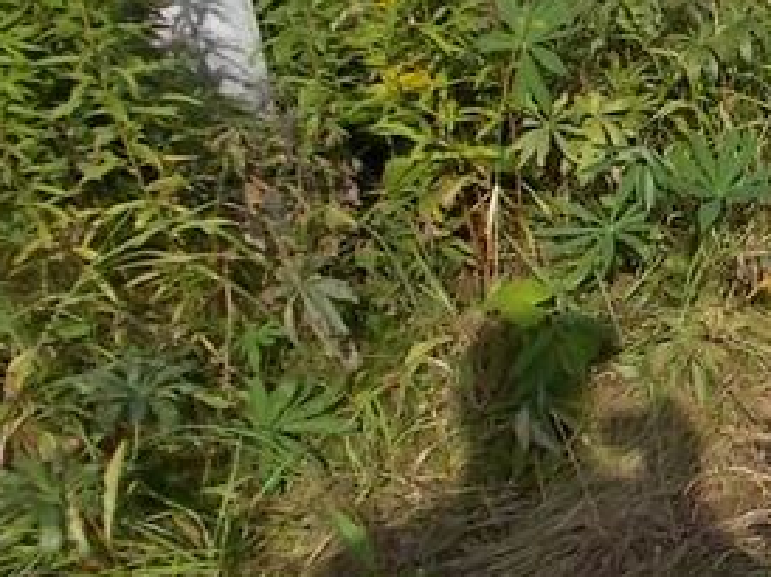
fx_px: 1691
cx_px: 1117
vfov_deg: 19.2
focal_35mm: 76
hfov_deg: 21.9
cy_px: 110
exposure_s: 1/160
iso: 80
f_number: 8
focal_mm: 4.6
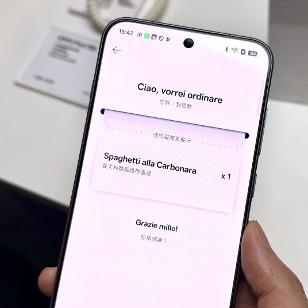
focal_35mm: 57
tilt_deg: -62.5
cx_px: 191
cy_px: 155
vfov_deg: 30.0
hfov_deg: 29.9
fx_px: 574
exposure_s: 1/687
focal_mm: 6.76
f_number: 1.78
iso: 80
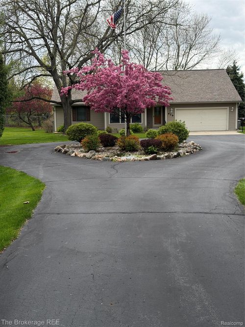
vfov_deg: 39.7
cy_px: 164
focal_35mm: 48
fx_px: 453
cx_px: 122
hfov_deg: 30.3
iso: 80
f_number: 1.78
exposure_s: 1/1838
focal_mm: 6.76
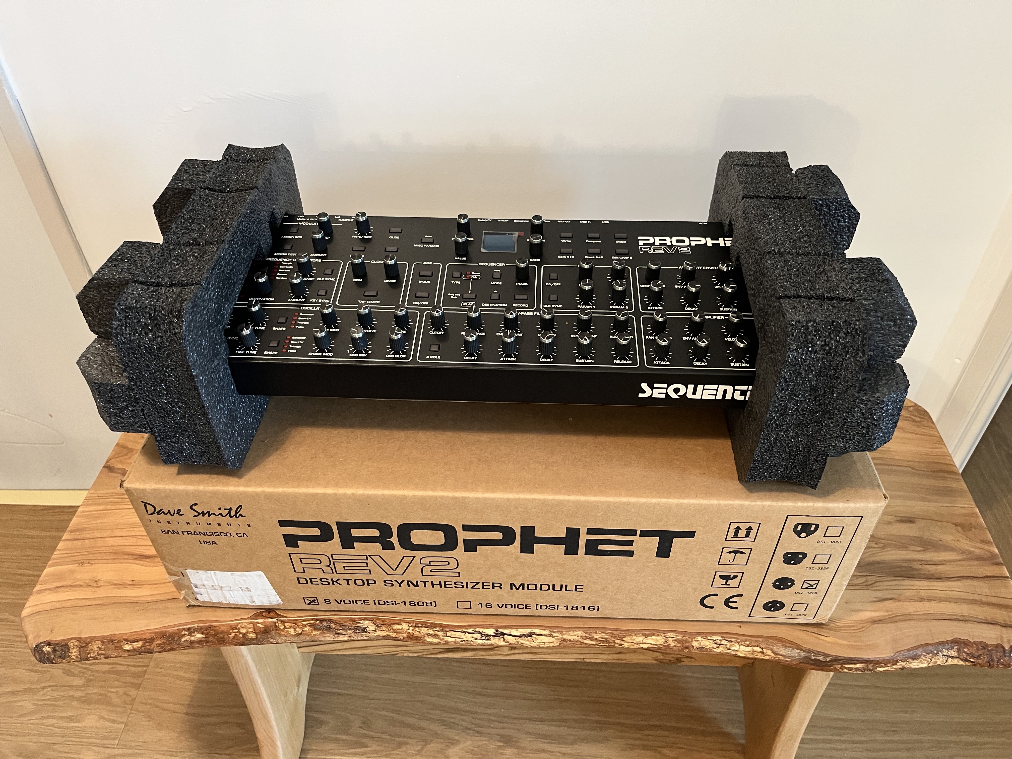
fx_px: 760
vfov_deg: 53.1
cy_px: 380
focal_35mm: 26
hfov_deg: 67.3
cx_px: 506
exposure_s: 1/50
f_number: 1.6
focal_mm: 5.1
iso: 320
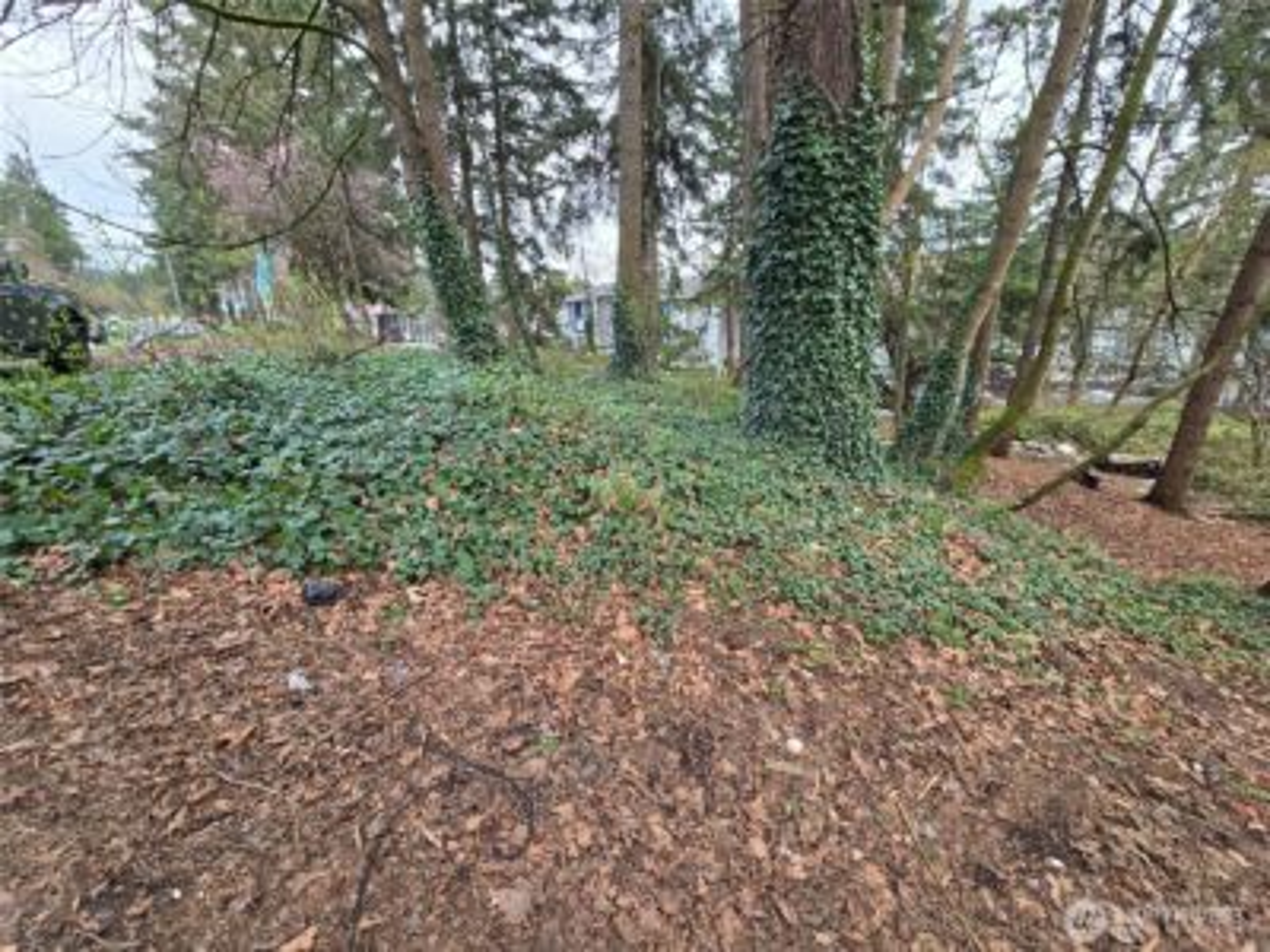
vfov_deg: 89.9
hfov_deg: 106.2
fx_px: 477
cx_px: 635
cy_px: 476
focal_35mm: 13
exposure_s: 1/60
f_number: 2.2
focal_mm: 2.2
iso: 100
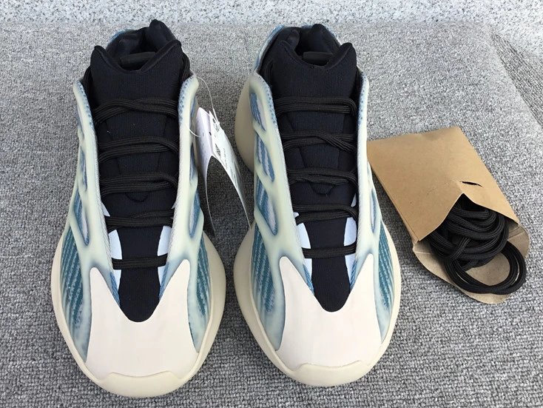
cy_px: 213
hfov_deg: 48.9
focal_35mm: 38
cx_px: 238
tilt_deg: -48.9
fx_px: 596
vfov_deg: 37.7
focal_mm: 3.3
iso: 25
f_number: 2.4
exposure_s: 1/334
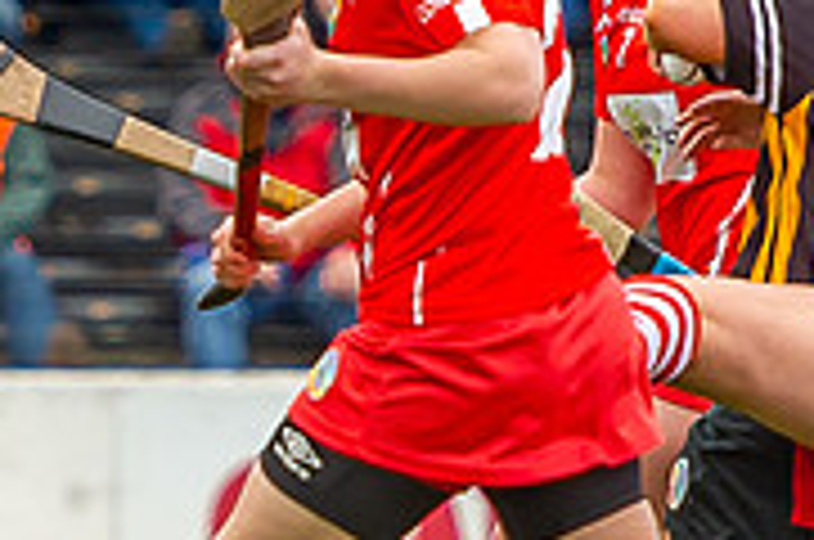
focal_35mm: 1505
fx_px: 33969
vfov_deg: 0.9
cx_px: -289
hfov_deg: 1.4
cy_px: 593
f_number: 2.8
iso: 400
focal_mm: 170
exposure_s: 1/3200
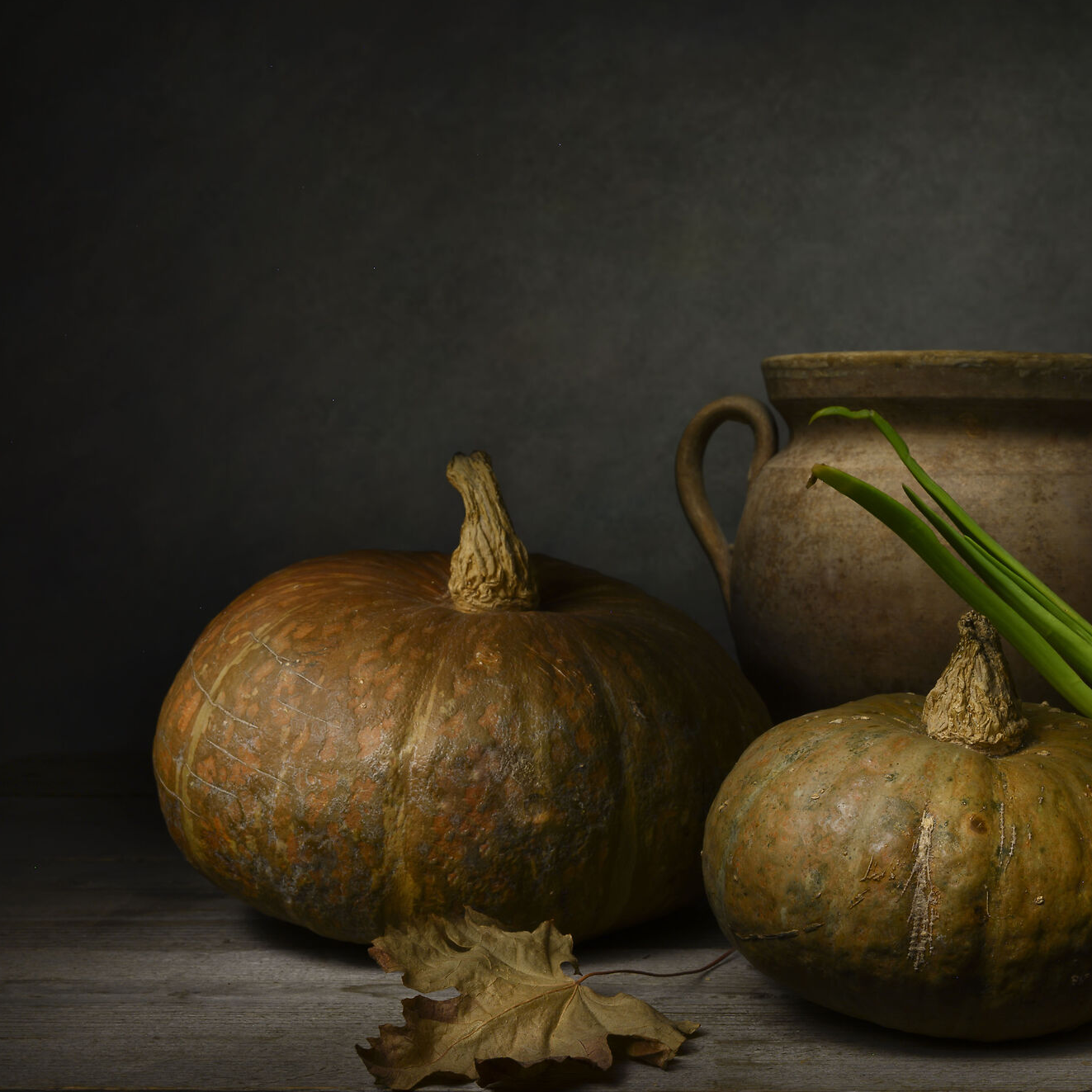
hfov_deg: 29.1
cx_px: 939
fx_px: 2034
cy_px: 602
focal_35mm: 57
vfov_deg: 30.0
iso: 100
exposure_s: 343
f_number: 14
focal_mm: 37
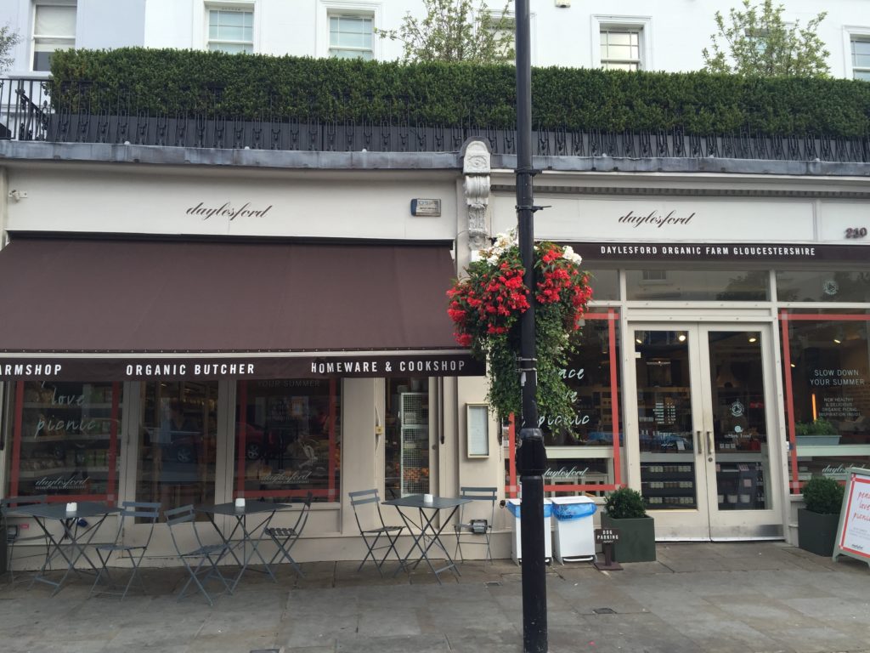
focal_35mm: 29
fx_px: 729
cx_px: 435
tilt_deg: +7.6
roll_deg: +0.7
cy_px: 326
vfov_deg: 48.2
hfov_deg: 61.7
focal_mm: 4.15
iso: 32
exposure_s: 1/628
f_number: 2.2
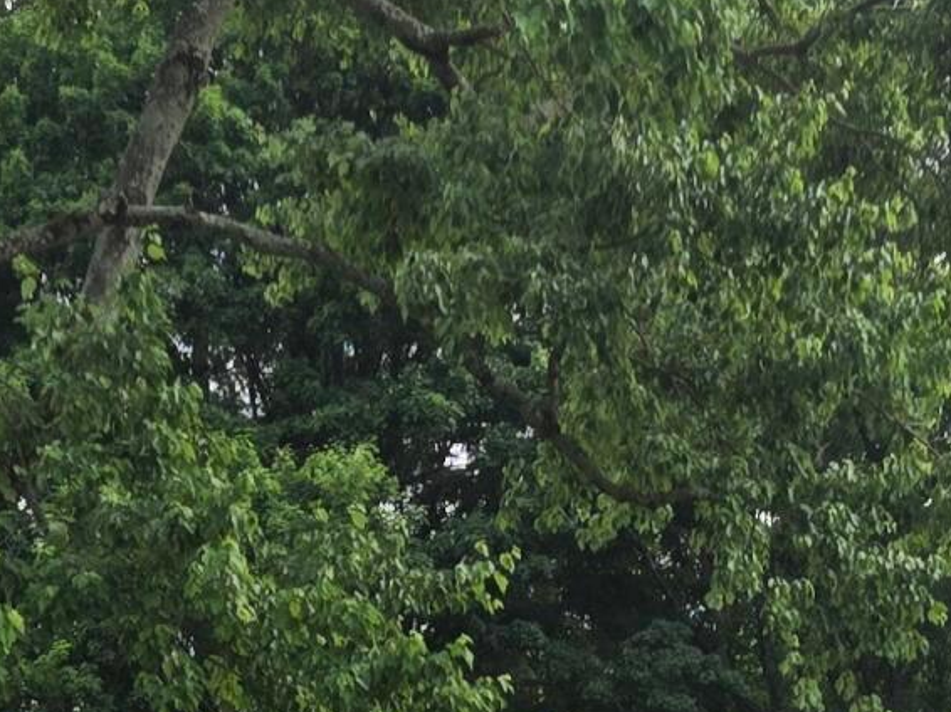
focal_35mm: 122
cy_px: 1577
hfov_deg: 16.1
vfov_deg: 10.7
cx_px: 632
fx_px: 3350
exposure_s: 1/682
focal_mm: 5.4
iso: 25
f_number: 1.8
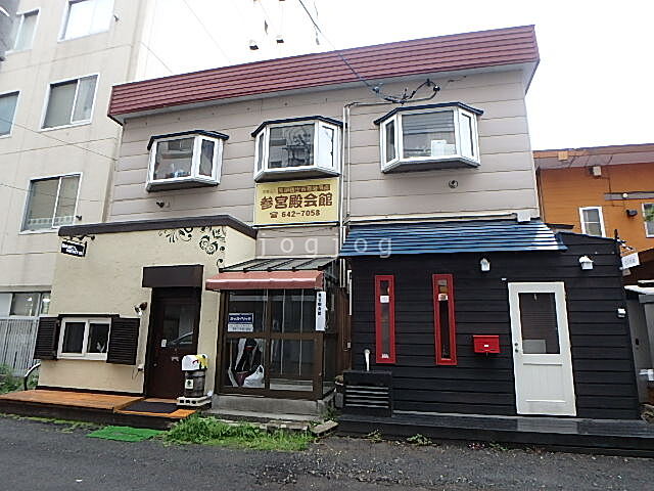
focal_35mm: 21
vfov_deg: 63.4
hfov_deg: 79.0
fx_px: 397
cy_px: 246
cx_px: 327
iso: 200
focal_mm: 3.7
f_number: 3.5
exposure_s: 1/60
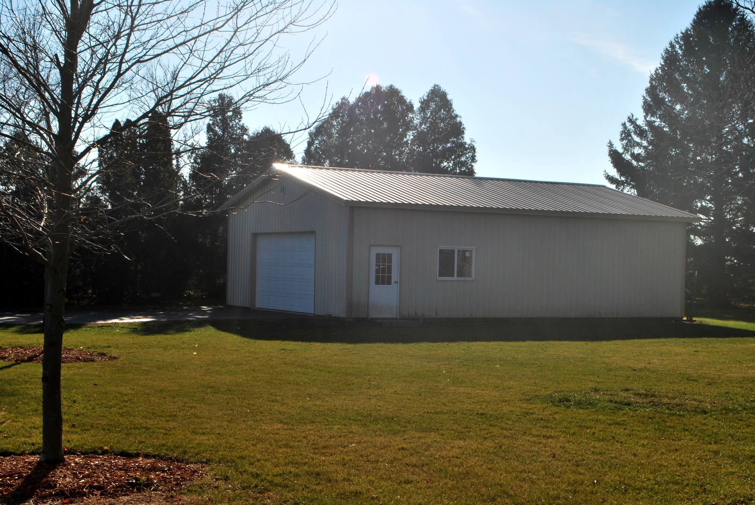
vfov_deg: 23.8
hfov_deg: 35.0
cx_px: 378
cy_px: 252
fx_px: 1197
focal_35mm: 57
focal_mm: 38
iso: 100
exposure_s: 1/200
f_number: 14
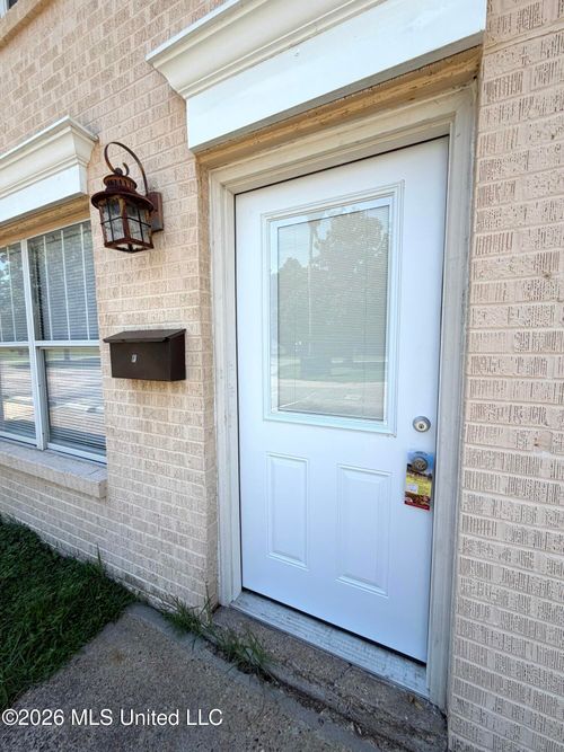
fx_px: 304
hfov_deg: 85.7
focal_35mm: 14
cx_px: 282
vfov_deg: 102.1
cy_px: 376
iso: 40
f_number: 2.2
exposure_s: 1/596
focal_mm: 2.22
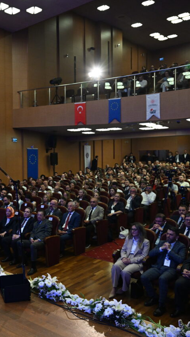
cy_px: 169
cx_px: 9
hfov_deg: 29.5
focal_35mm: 38
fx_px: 341
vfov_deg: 52.8
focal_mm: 24
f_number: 3.5
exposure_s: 1/200
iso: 2500
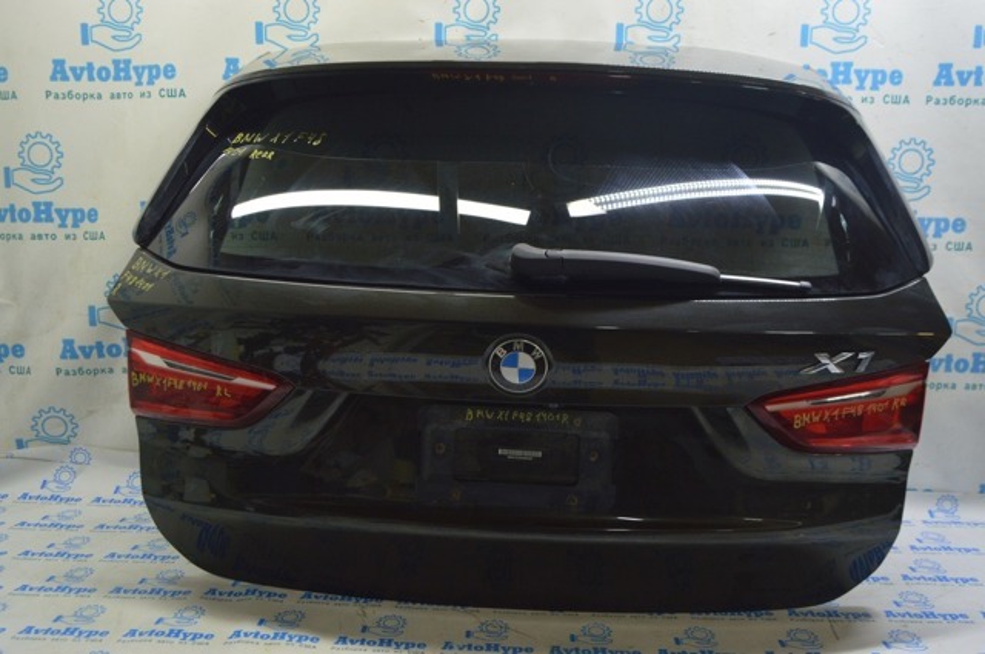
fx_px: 820
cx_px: 492
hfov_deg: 62.0
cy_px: 327
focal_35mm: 30
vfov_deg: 43.5
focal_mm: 20
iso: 400
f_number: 5.6
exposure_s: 1/20
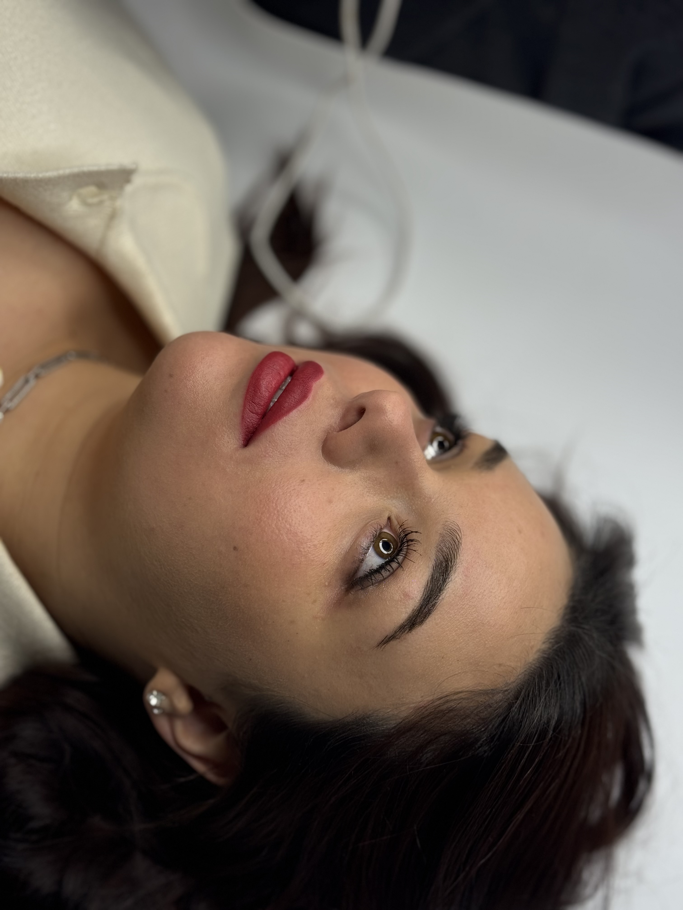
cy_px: 455
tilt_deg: -59.4
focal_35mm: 48
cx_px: 342
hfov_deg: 30.3
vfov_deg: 39.7
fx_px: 1263
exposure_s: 1/159
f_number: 1.78
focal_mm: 6.76
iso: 50
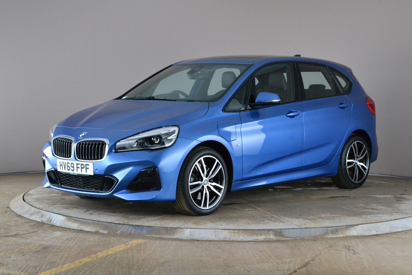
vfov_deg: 20.2
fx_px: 772
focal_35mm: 68
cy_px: 138
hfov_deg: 29.9
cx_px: 206
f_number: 11
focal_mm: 45
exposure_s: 1/40
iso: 3200
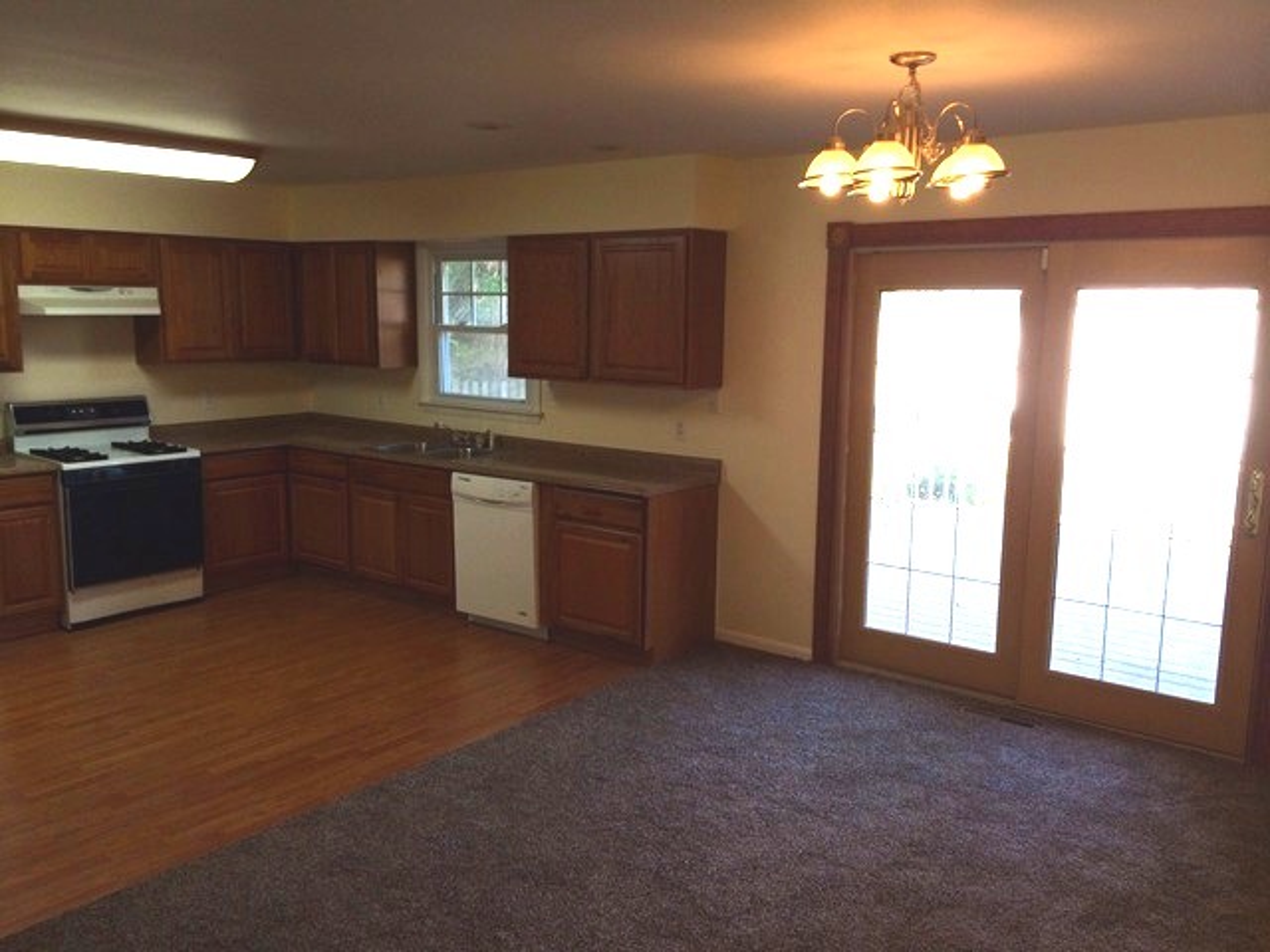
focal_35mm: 30
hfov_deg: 60.0
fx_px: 1101
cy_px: 476
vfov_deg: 46.8
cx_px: 635
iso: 32
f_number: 2.2
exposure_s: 1/73
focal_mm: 4.12
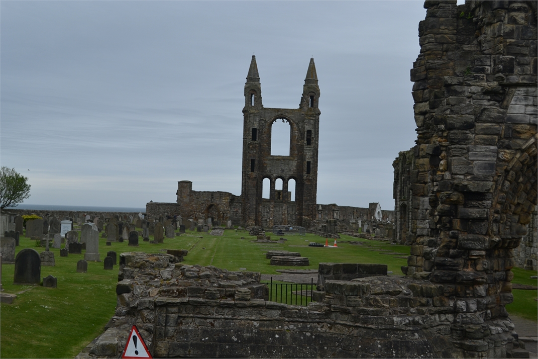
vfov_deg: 28.1
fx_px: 717
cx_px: 269
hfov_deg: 41.1
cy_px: 180
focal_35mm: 48
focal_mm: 32
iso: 100
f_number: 6.3
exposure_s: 1/160
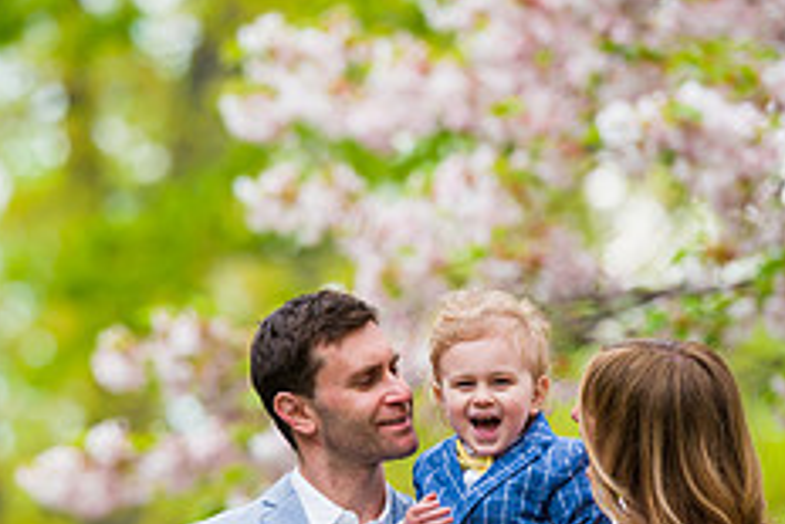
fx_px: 10887
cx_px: 254
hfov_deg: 4.1
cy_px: 477
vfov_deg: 2.8
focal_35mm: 499
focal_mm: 200
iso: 200
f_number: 4
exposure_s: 1/400
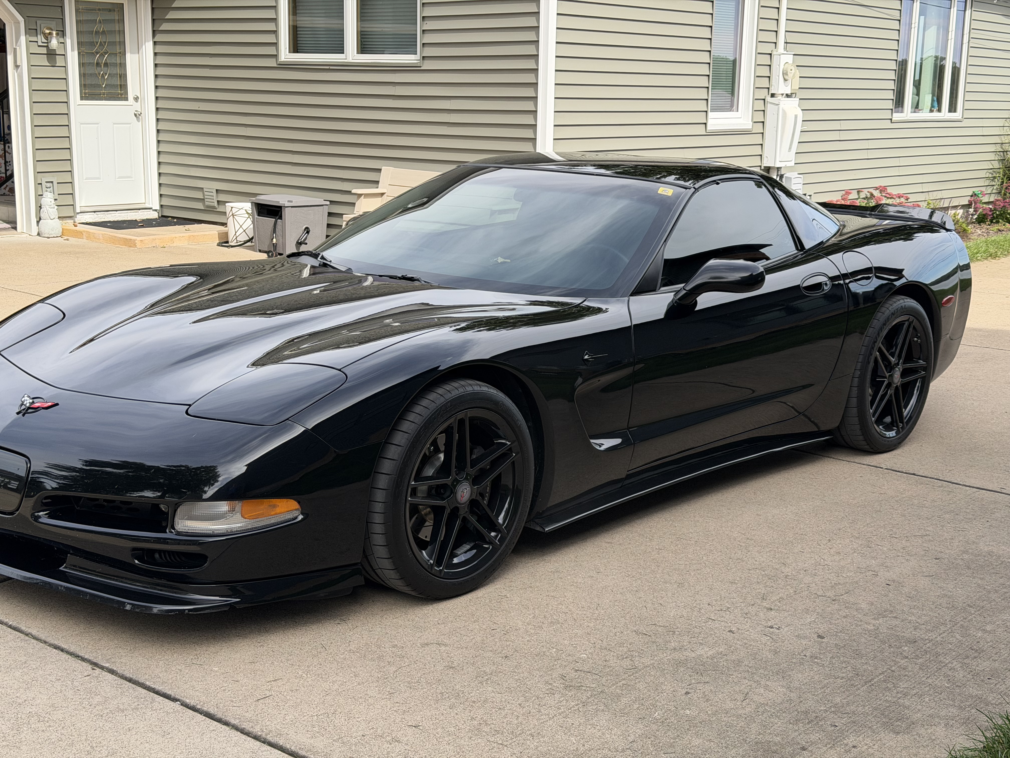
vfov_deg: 30.3
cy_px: 379
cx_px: 505
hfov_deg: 39.7
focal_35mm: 48
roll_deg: -1.3
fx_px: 1401
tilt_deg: -11.6
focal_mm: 6.76
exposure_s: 1/1678
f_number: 1.78
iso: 80
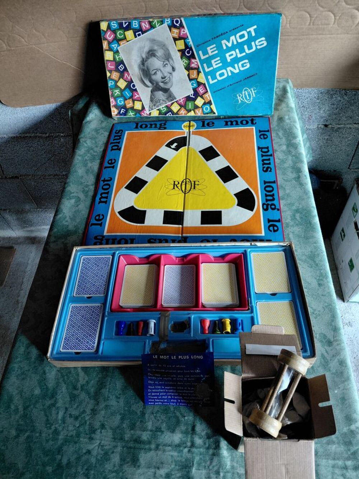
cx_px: 180
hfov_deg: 54.9
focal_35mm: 25
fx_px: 346
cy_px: 240
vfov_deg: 69.4
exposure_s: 1/100
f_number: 1.8
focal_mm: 4.69
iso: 200
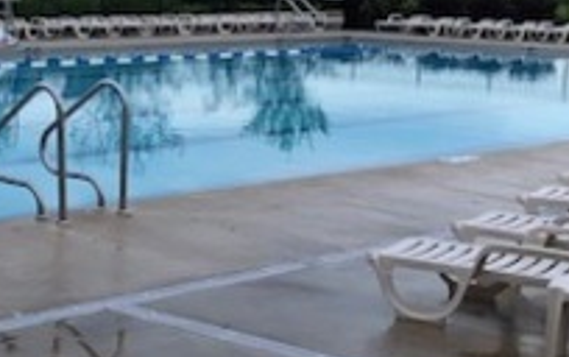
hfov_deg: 21.0
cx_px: 71
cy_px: 64
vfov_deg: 13.4
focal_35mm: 97
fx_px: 1506
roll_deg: -1.1
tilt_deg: -3.3
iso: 20
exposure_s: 1/676
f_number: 1.8
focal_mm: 3.99
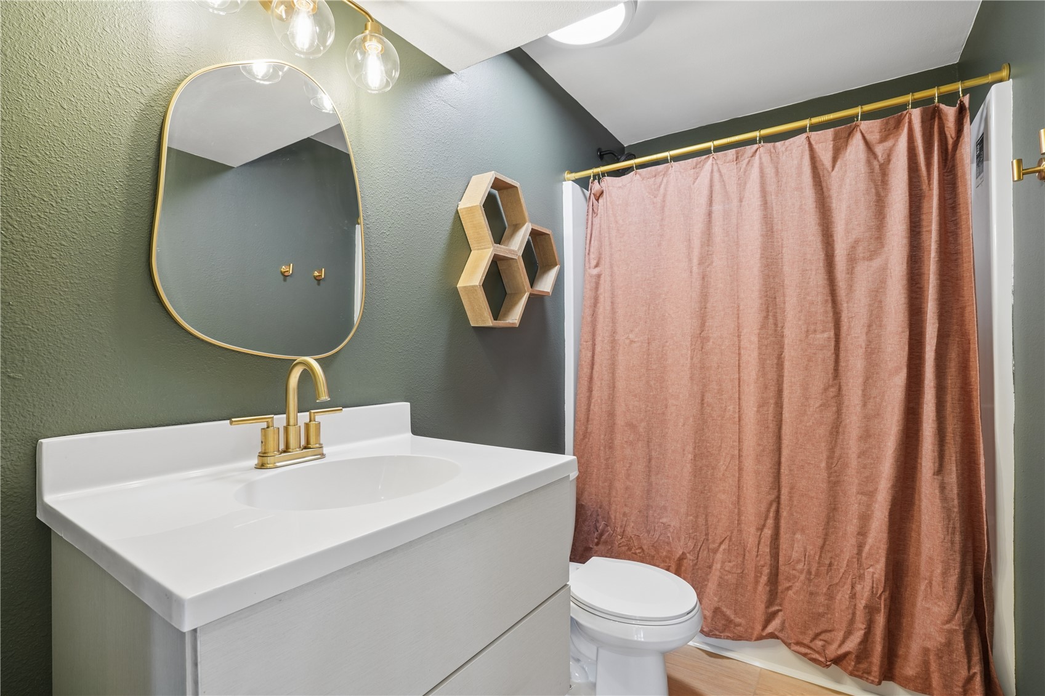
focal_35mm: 16
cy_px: 348
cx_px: 522
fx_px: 464
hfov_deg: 96.7
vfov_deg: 73.7
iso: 500
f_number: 9
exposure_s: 1/10
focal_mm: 16
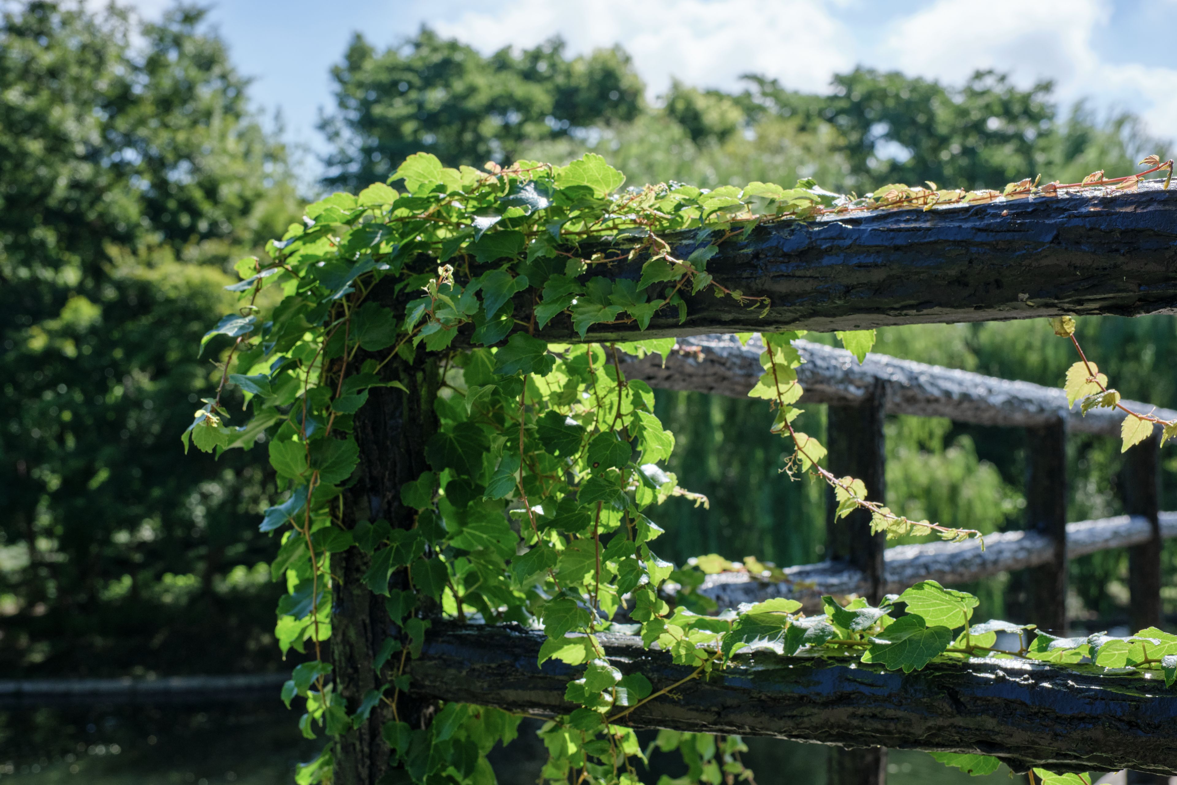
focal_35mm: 41
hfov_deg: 47.4
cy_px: 392
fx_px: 1340
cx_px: 588
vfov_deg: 32.6
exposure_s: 1/640
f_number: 5.6
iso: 320
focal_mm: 27
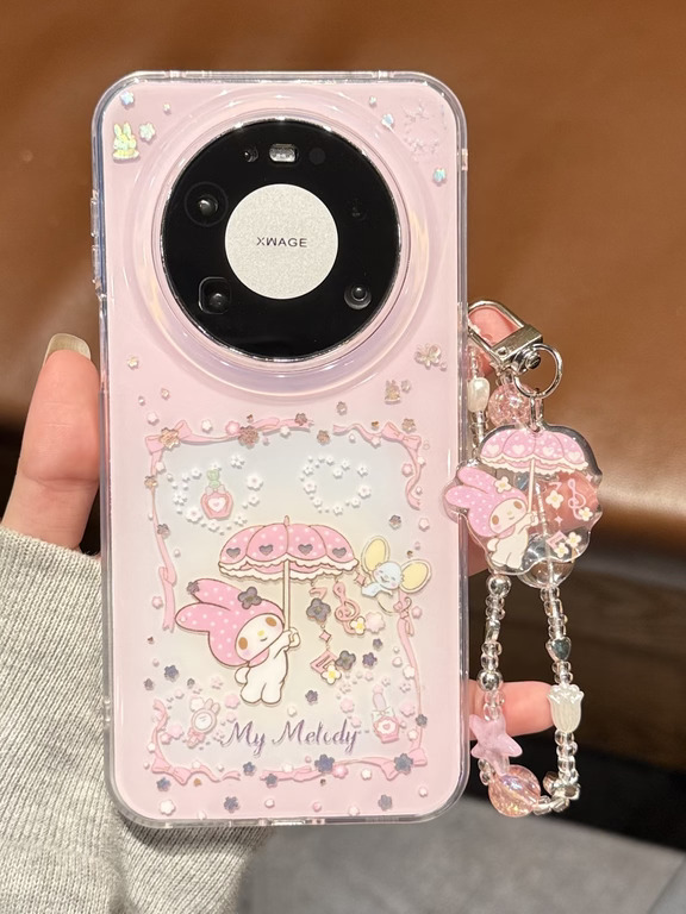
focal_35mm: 24
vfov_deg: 71.6
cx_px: 343
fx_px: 634
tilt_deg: -49.7
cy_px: 457
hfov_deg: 56.8
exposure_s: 1/100
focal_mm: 6.76
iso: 200
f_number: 1.78
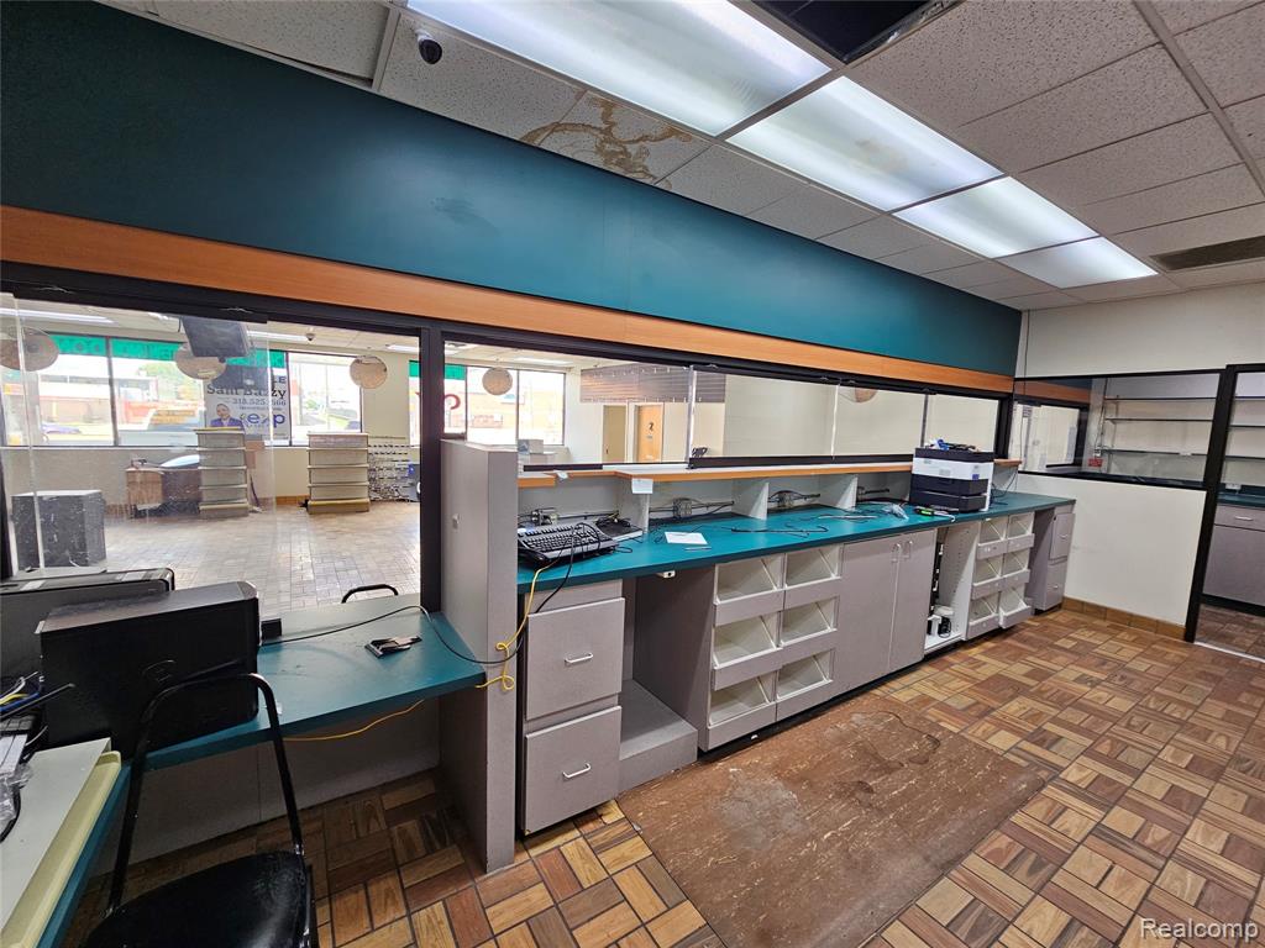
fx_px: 475
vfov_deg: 89.9
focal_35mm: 13
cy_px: 474
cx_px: 632
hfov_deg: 106.2
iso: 125
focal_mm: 2.2
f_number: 2.2
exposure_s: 1/60
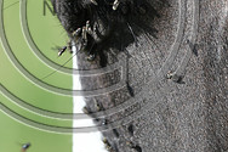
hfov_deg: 2.2
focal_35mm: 927
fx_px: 5866
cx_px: 61
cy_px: -8
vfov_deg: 1.5
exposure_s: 1/1250
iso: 180
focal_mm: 200
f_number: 3.5
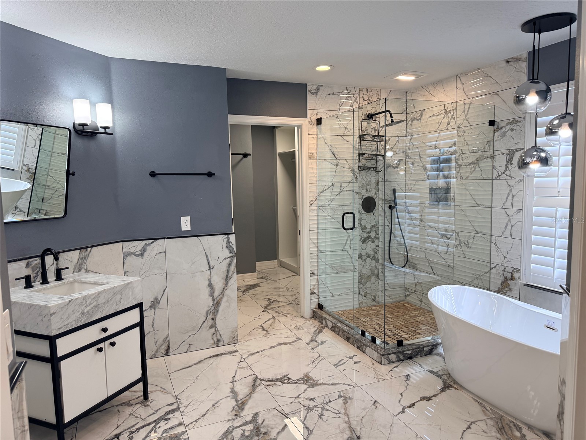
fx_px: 406
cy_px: 220
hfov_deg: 71.6
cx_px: 293
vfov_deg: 56.8
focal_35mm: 24
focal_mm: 6.76
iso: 100
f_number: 1.78
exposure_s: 1/155
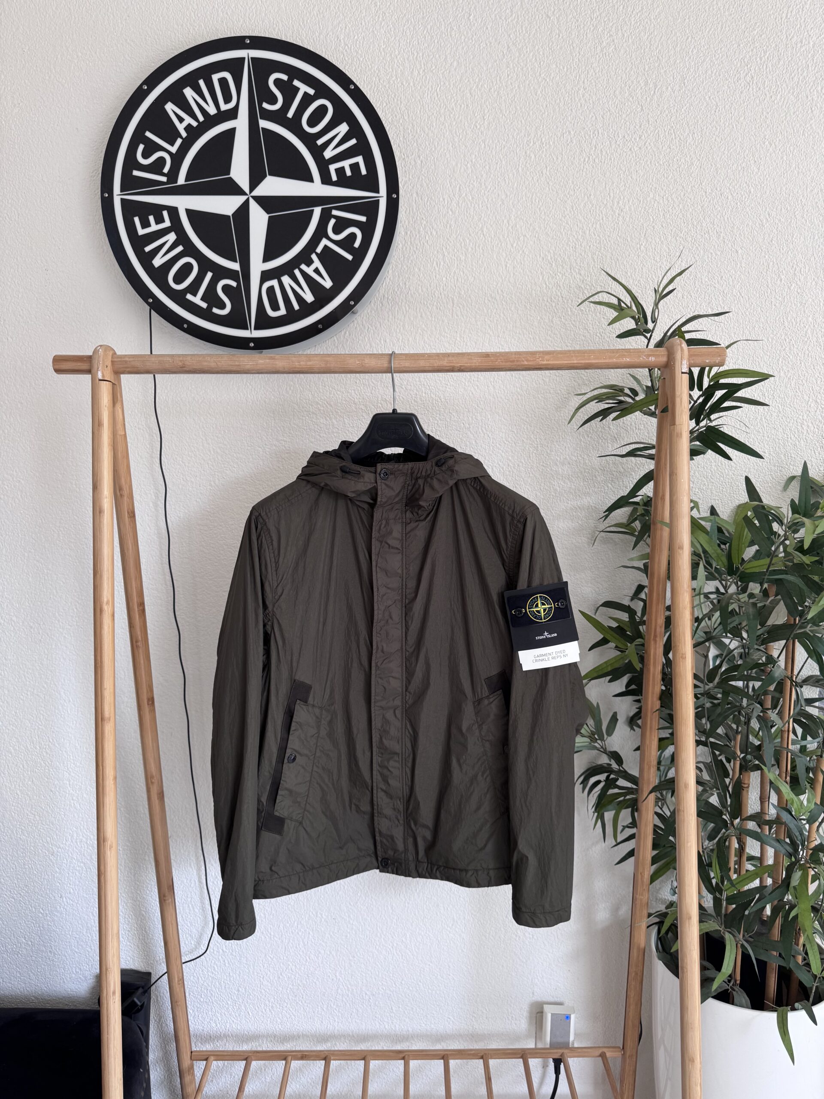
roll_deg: +1.0
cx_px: 412
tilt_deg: -4.4
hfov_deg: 56.8
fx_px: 762
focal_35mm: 24
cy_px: 550
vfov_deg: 71.6
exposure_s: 1/121
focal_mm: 6.76
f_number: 1.78
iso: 160
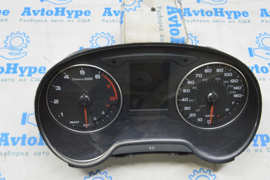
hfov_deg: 46.4
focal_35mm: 42
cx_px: 135
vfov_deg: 31.8
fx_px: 315
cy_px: 90
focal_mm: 28
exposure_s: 1/15
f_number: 20
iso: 6400
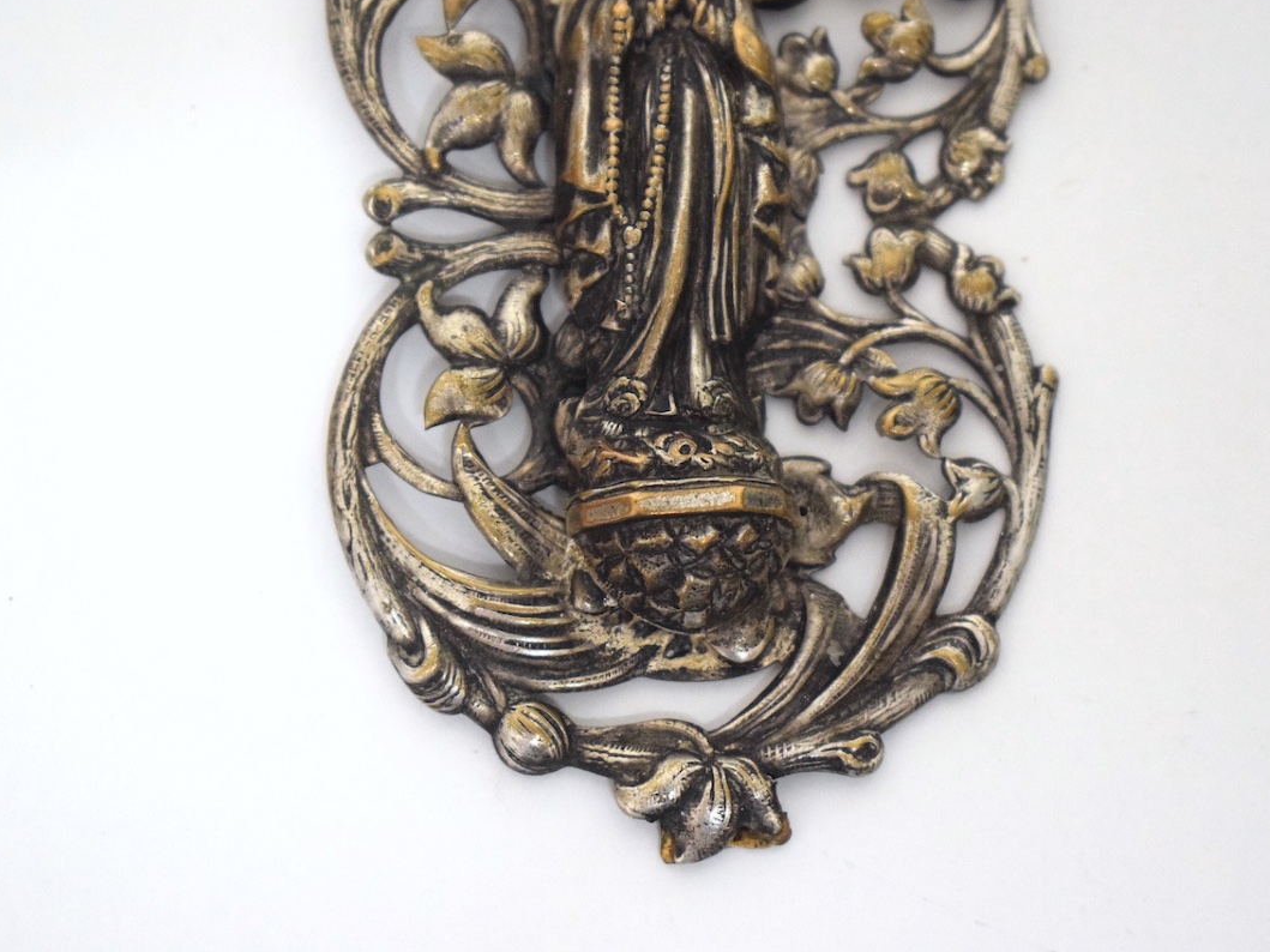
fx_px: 3118
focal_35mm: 85
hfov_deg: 23.0
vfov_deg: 17.4
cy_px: 474
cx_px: 694
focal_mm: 52
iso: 3200
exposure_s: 1/125
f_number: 5.6
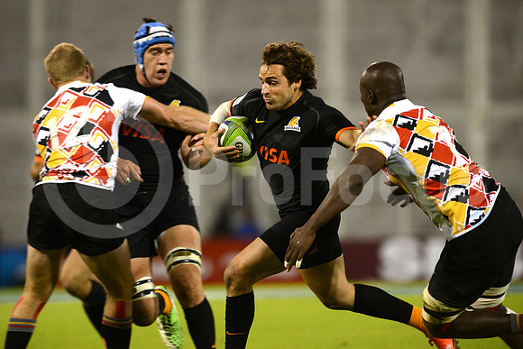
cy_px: 174
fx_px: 6103
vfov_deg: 3.3
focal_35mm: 420
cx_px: 262
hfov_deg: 4.9
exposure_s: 1/500
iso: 3200
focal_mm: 420
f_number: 4
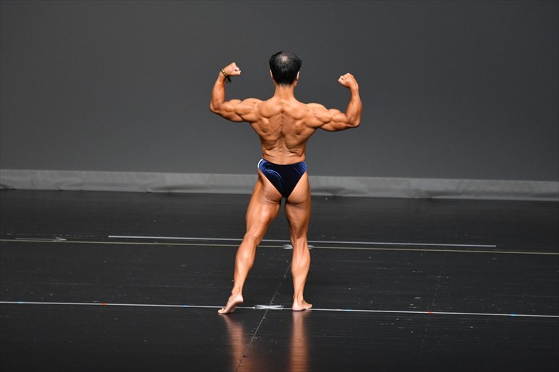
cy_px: 186
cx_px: 280
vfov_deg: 4.6
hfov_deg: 6.9
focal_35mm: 300
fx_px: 4656
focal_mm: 200
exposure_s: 1/400
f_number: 5.6
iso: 2500
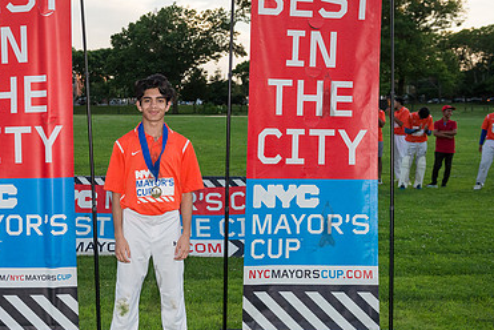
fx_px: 687
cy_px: 159
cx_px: 154
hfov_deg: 39.0
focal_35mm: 50
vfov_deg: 27.0
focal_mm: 32
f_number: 4
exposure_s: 1/2000
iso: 1600
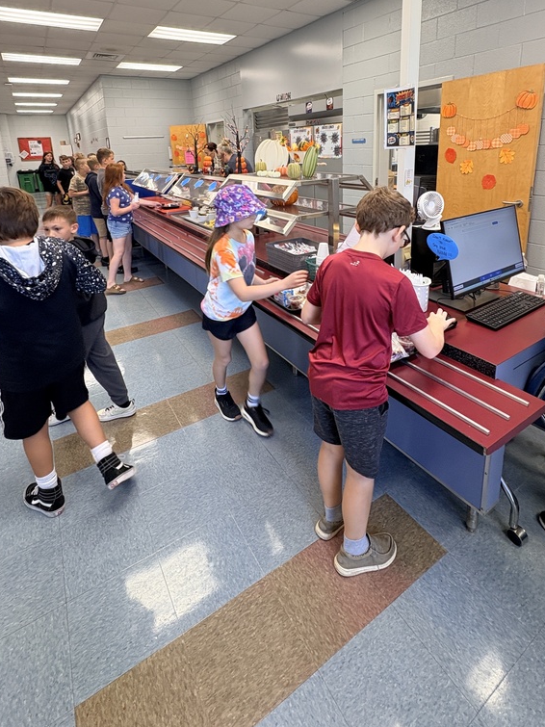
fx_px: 399
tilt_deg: -13.2
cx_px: 280
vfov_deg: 81.6
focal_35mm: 19
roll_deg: +1.4
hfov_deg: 68.7
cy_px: 237
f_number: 2.2
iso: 125
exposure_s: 1/60
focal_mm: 2.22
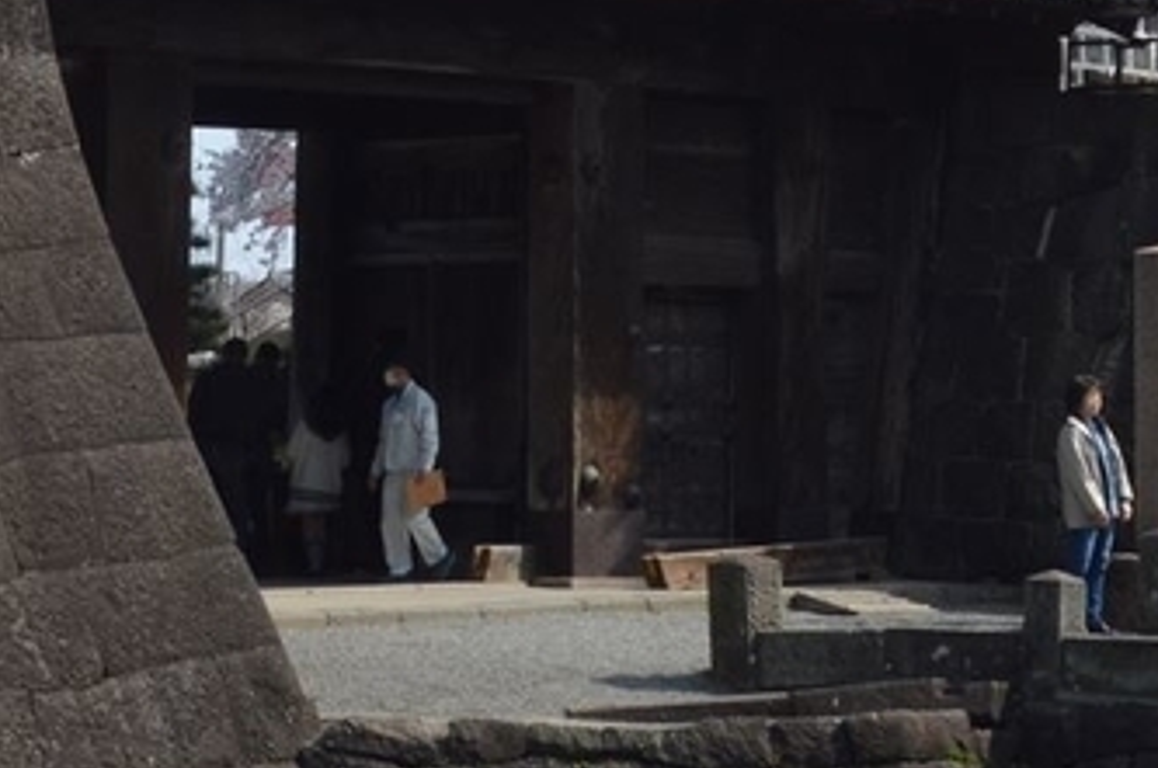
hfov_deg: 17.1
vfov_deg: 11.2
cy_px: -236
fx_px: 3822
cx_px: 240
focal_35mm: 119
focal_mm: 22
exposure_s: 1/400
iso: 400
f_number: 10
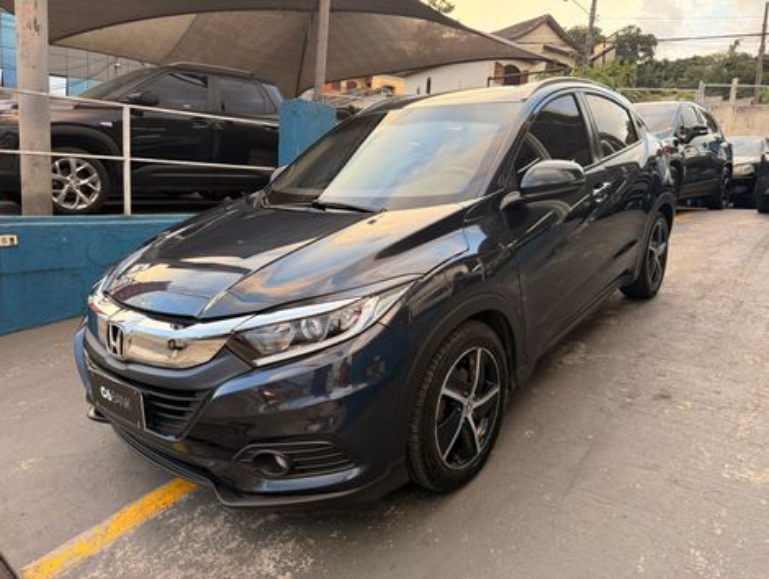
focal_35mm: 24
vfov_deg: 56.9
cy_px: 290
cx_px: 384
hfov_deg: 71.5
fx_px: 534
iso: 160
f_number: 1.78
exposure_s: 1/121
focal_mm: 6.76
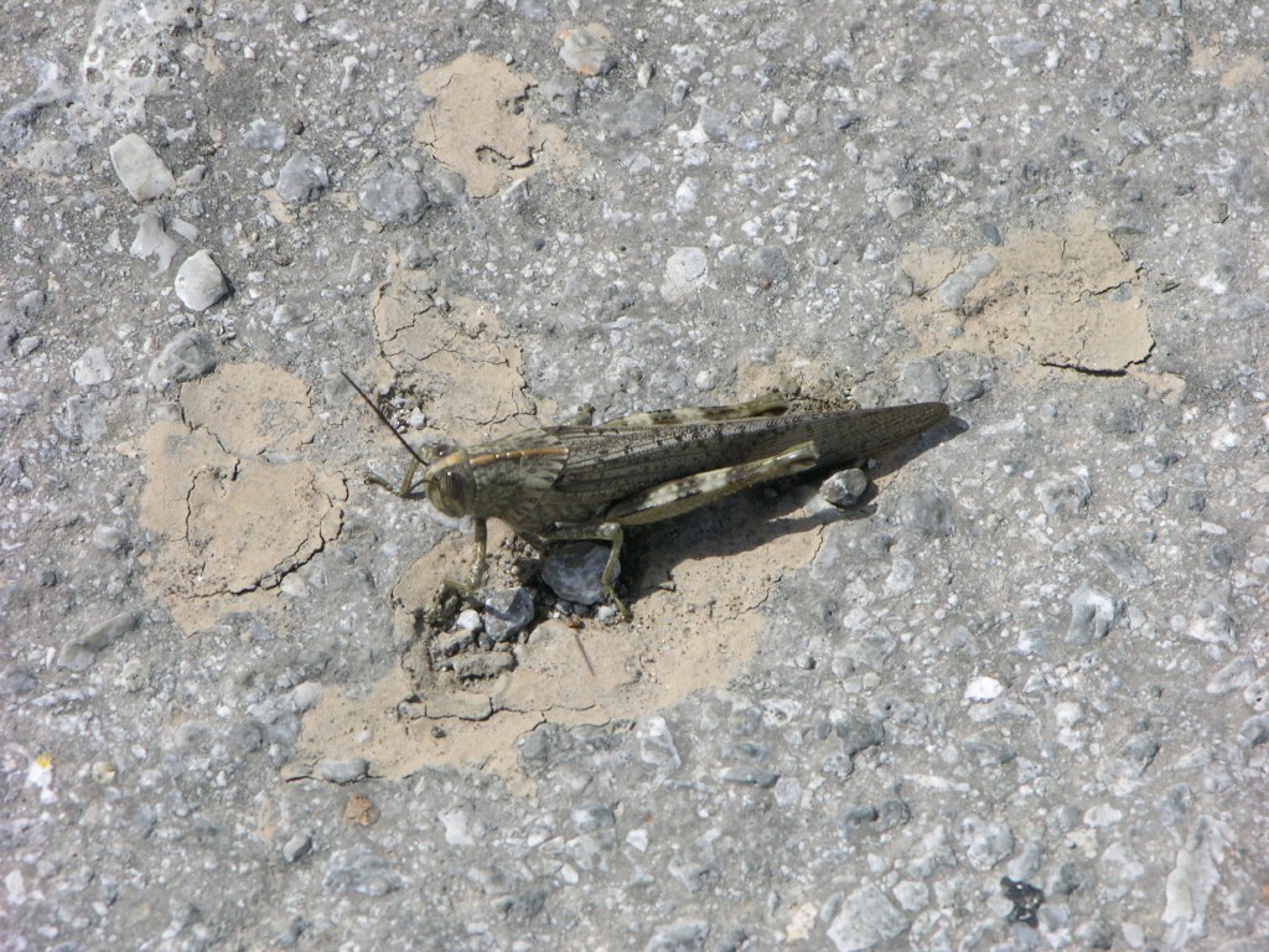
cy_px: 476
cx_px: 634
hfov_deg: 7.1
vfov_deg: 5.3
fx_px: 10265
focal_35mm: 280
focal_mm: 71.2
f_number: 5.9
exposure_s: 1/281
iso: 50
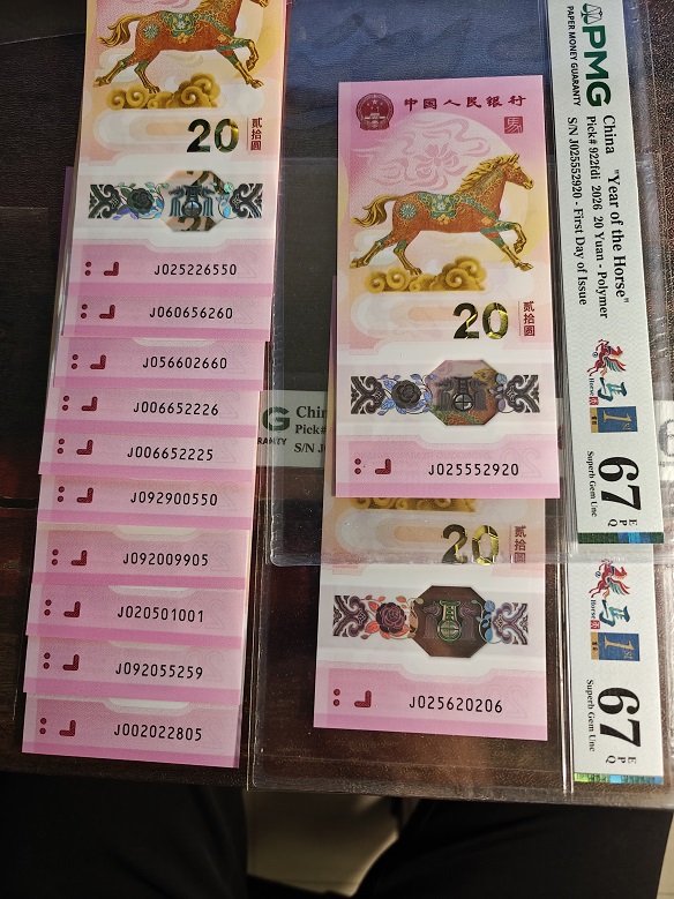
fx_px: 597
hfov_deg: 58.9
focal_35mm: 23
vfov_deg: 73.9
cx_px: 337
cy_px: 450
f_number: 1.6
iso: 640
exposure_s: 1/100
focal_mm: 6.06
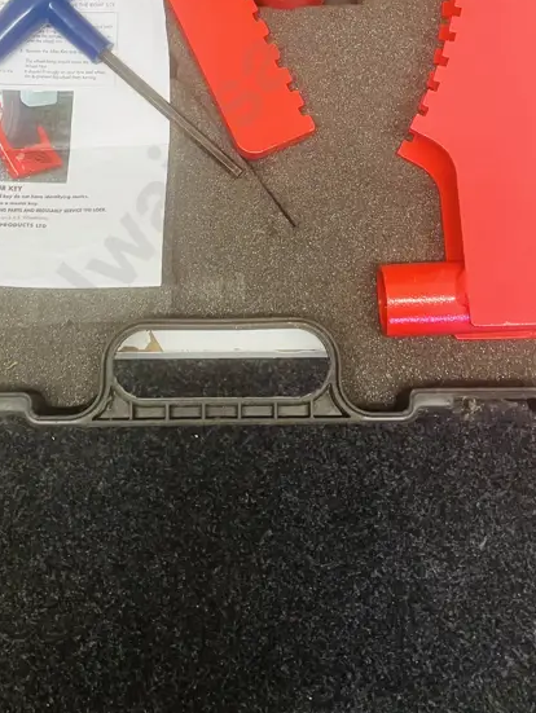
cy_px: 116
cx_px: 227
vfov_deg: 35.3
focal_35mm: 52
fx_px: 1072
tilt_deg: -70.4
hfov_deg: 28.0
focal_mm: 3.99
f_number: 1.8
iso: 100
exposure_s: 1/50
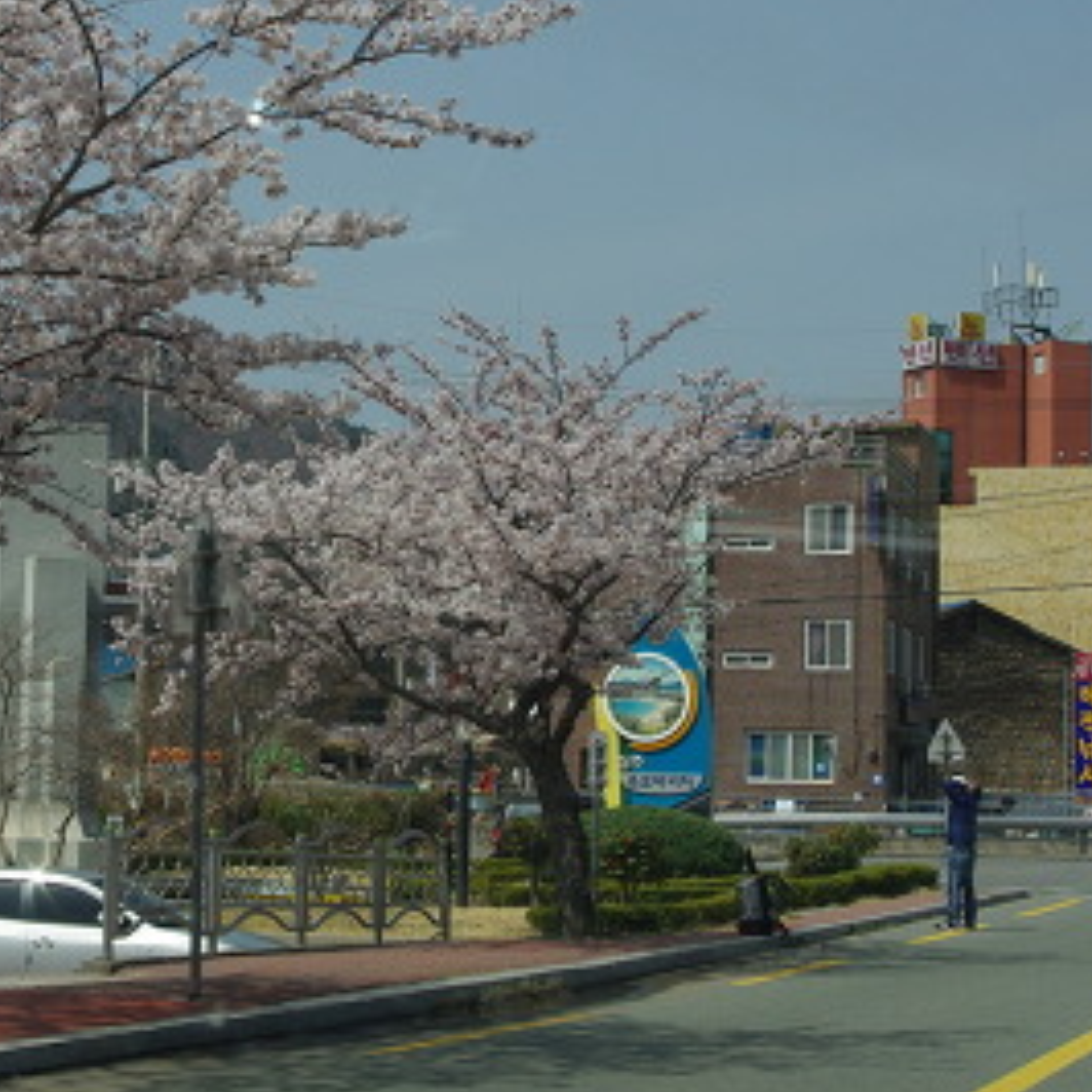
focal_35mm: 86
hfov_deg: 20.1
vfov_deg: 20.2
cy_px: 534
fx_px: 3069
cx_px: 304
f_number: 8
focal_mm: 28.13
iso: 200
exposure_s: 1/500
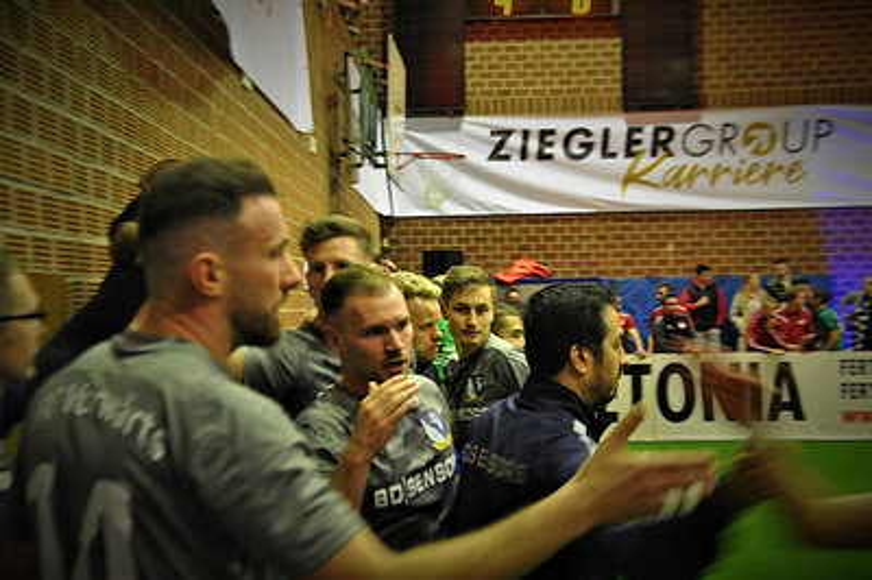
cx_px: 436
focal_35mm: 68
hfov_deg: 29.9
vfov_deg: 20.1
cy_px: 290
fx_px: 1634
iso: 1600
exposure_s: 1/13
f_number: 4.8
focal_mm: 45
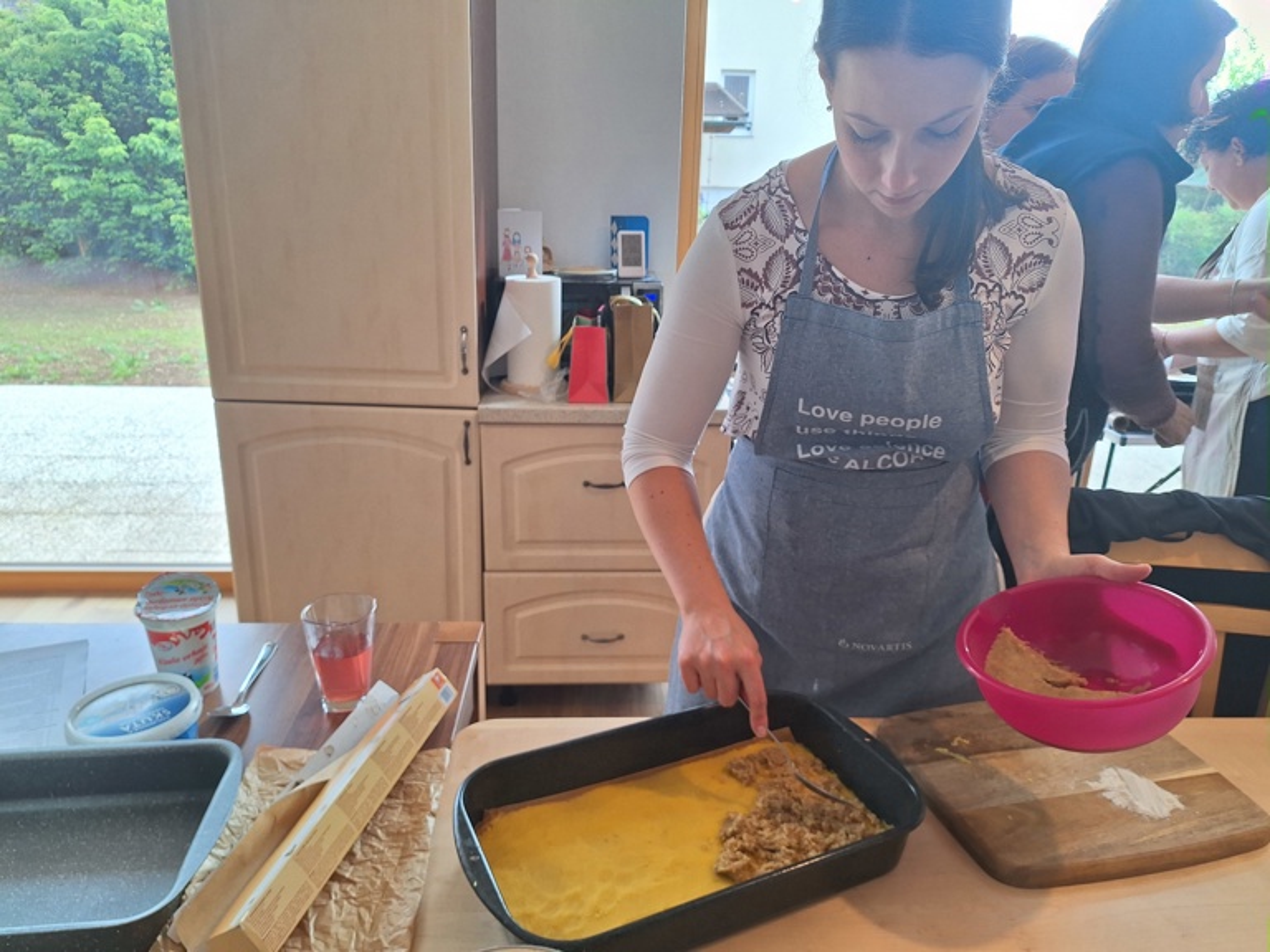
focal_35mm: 23
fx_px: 844
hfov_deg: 73.9
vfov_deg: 58.9
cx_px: 635
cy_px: 476
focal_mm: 5.54
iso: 40
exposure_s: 1/100
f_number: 1.8
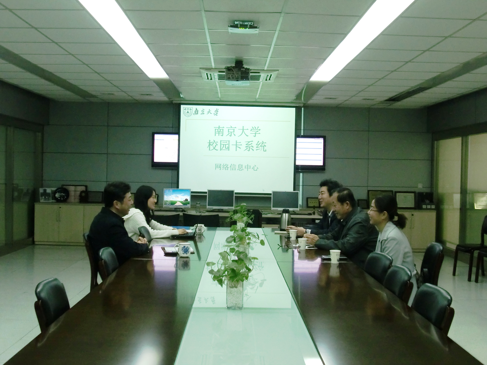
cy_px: 182
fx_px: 605
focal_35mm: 43
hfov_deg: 43.9
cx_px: 244
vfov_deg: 33.6
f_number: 3.1
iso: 500
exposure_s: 1/60
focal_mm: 7.6
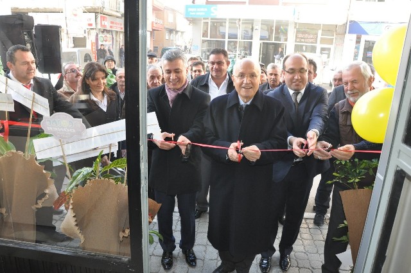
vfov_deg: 47.8
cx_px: 206
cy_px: 136
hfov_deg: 67.4
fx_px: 308
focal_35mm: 27
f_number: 5.6
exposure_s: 1/200
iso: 1000
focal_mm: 18
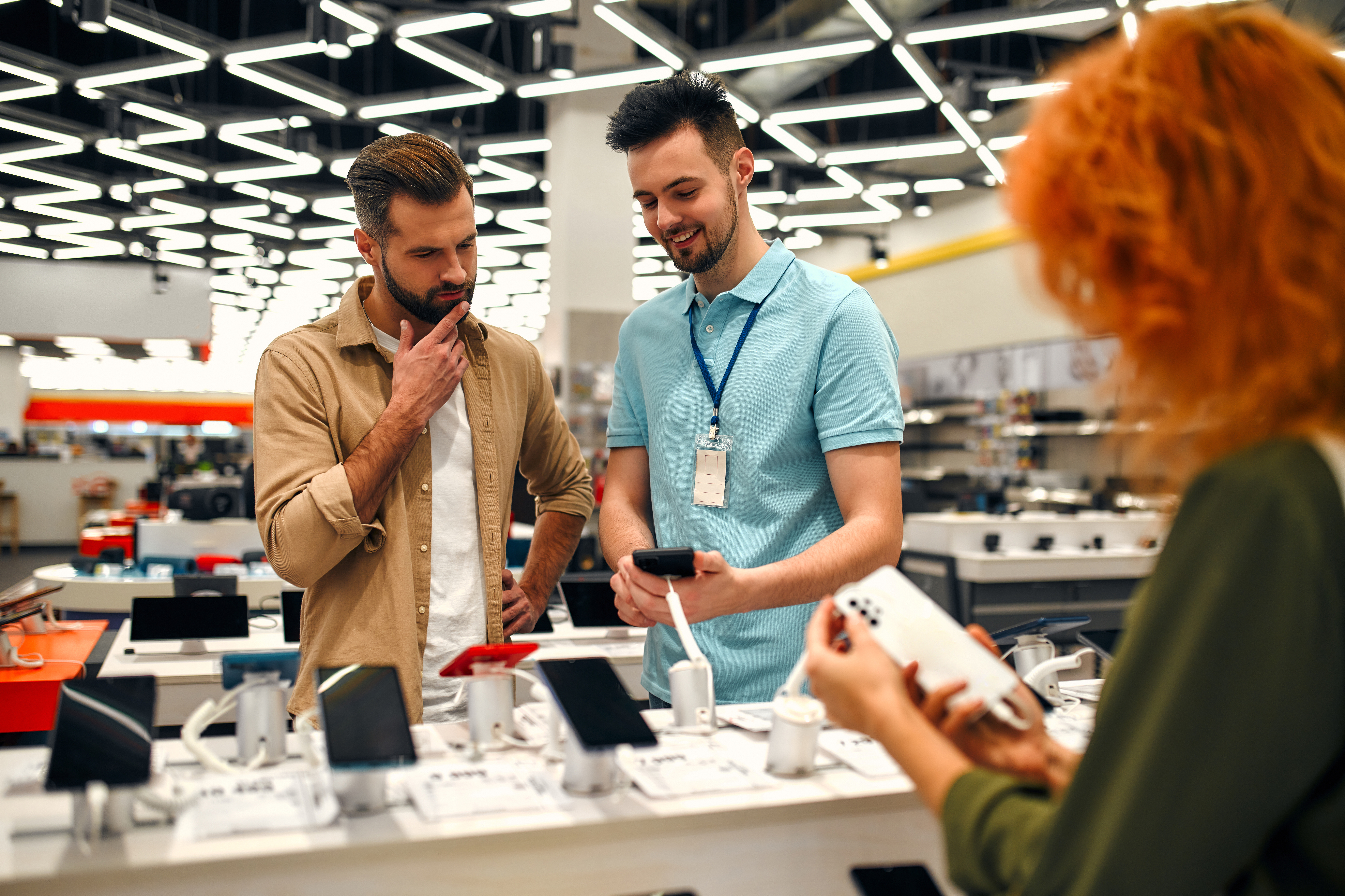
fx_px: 1308
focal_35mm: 35
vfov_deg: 37.9
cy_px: 448
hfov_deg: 54.4
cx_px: 672
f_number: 1.8
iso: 400
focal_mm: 35
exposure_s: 1/500
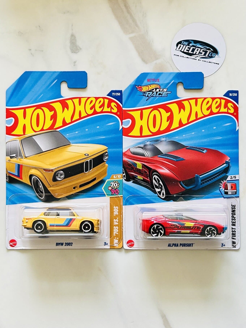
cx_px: 123
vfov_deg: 67.3
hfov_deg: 53.1
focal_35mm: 26
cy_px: 164
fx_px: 246
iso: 80
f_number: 1.5
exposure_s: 1/121
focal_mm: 5.7
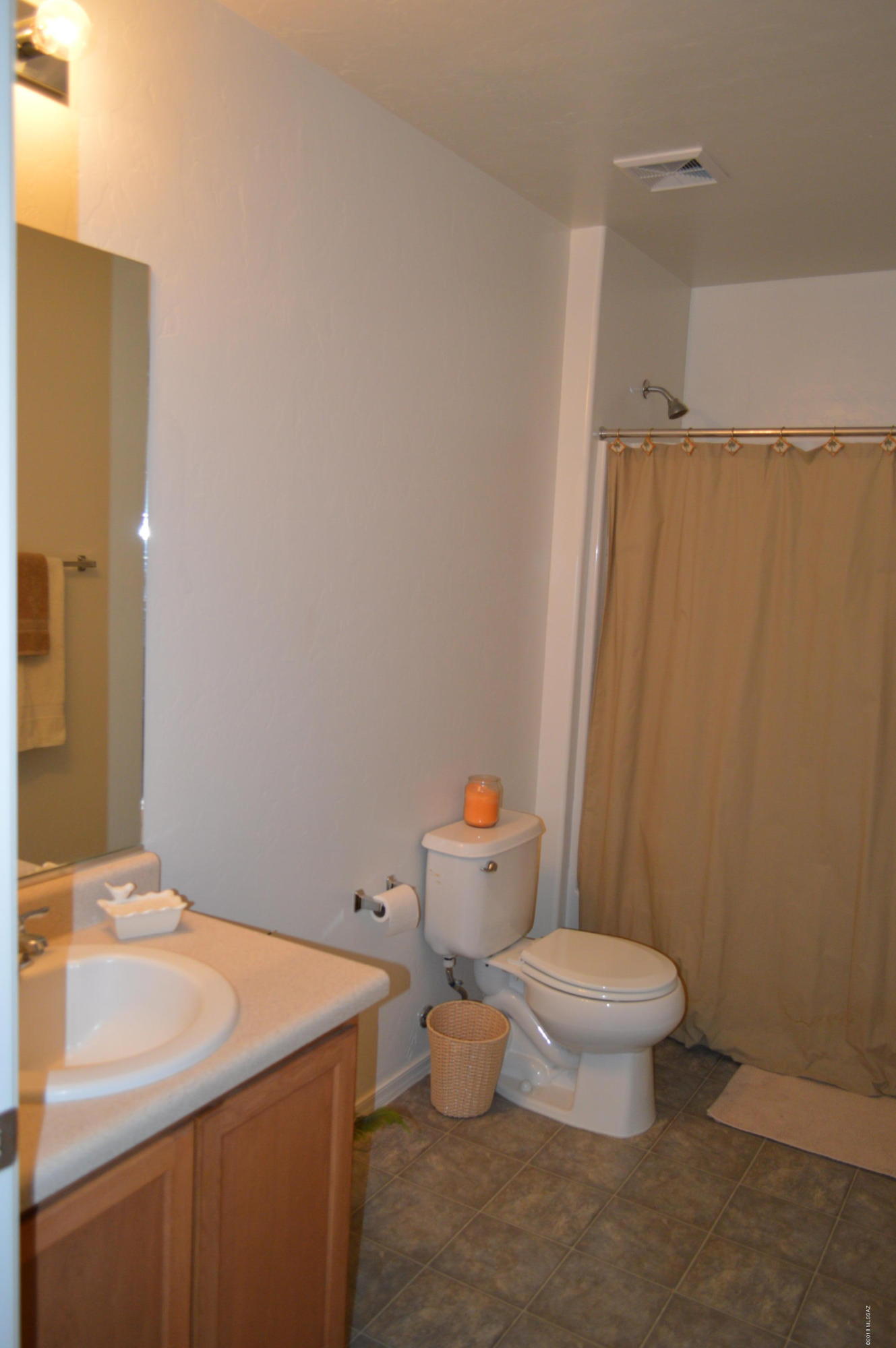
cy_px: 674
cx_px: 448
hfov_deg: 47.8
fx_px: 1010
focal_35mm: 27
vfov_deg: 67.4
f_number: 3.5
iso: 450
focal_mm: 18
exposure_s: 1/60
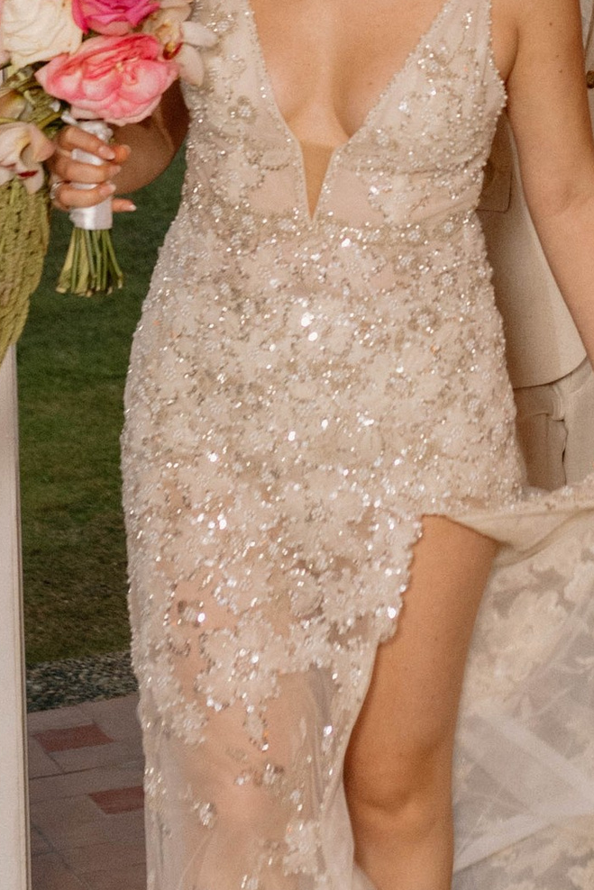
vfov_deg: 14.8
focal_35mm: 136
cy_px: -23
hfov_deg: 9.9
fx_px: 3365
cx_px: 722
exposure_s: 1/160
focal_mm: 35
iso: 400
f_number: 2.8
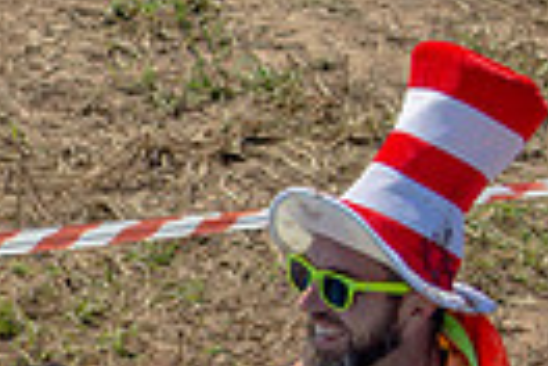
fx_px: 3881
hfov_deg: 7.7
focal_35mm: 255
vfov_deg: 5.4
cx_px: -552
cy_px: 493
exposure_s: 1/5000
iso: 100
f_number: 4
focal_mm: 31
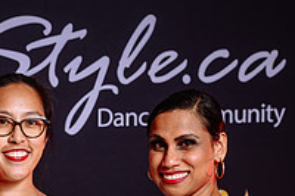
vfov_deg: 10.0
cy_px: 269
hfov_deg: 15.0
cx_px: -29
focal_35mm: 133
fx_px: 1089
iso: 100
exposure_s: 1/160
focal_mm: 43
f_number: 3.5
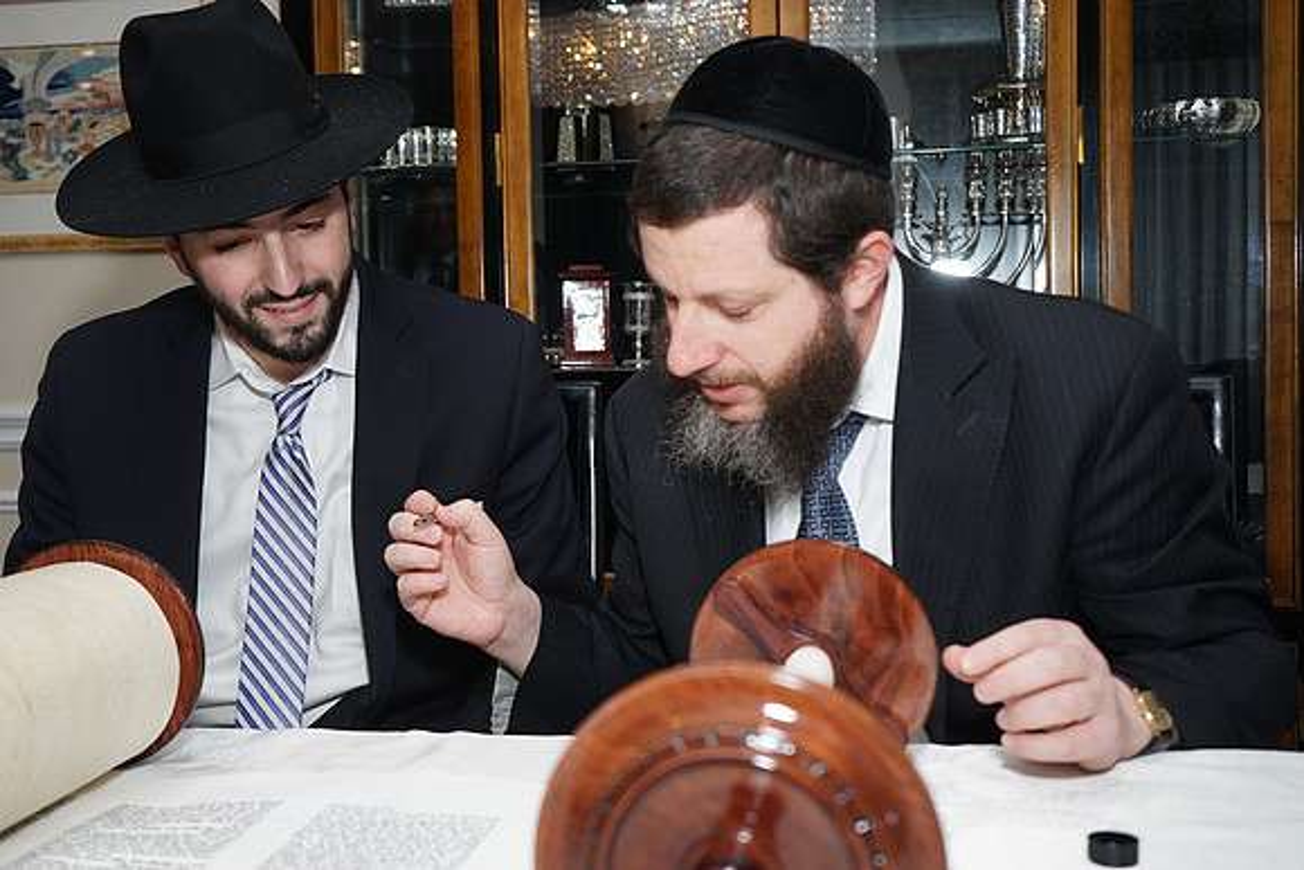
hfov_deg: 48.4
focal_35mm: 40
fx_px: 1449
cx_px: 652
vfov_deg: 33.4
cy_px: 435
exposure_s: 1/80
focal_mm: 40
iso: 320
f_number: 5.6
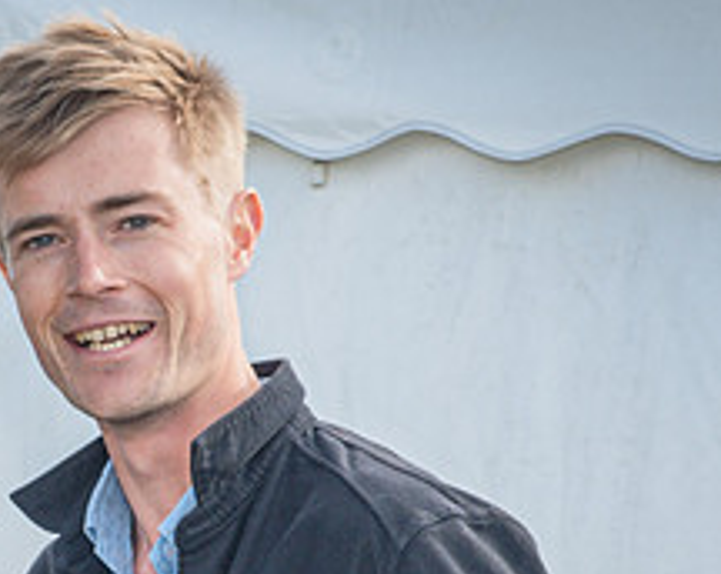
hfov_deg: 9.8
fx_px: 4175
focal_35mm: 196
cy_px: 719
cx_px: 124
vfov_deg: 7.8
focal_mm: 38
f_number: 9
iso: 200
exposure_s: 1/60
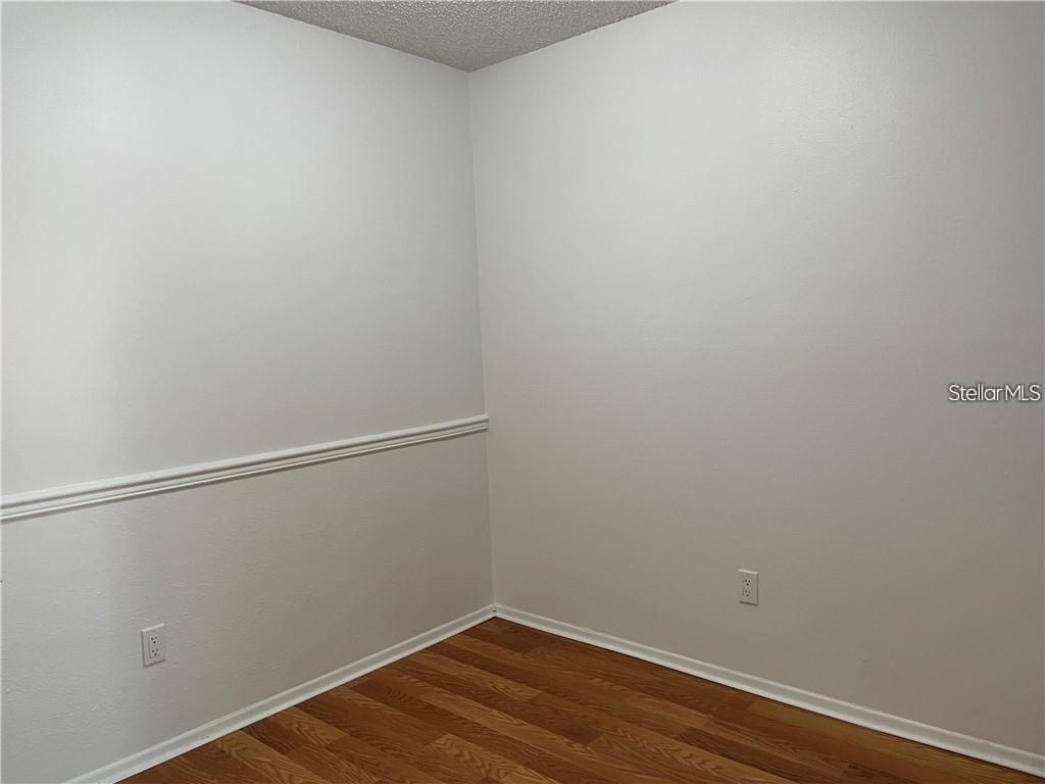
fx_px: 785
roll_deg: +2.5
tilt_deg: -4.2
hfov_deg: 67.3
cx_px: 522
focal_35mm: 26
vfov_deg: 53.1
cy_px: 392
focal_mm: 4.2
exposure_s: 1/60
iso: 80
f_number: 1.6
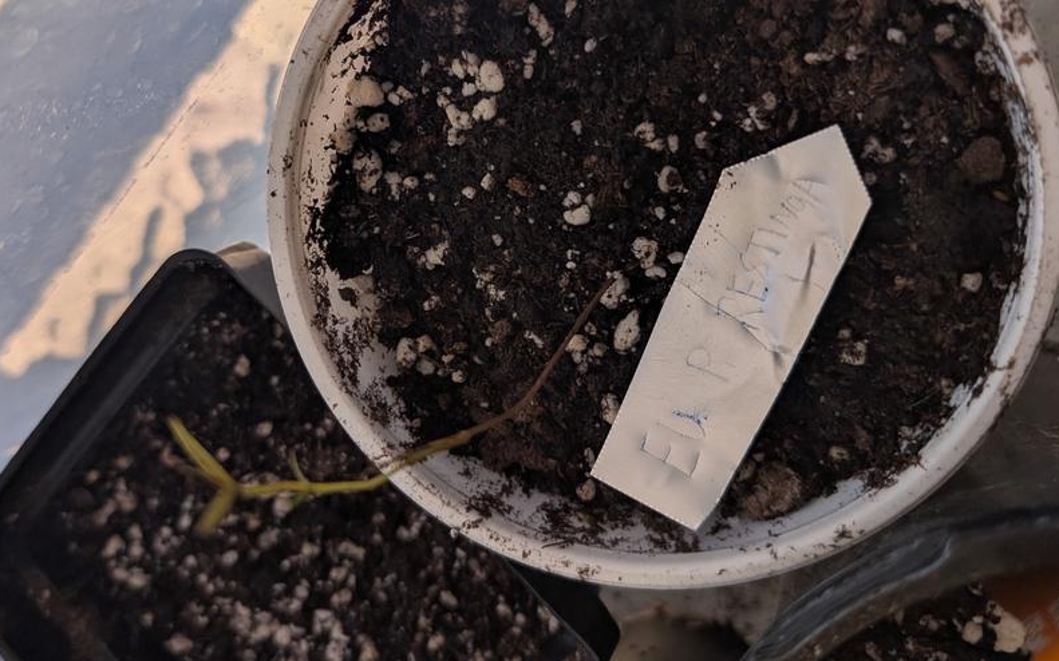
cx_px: 490
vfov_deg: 38.0
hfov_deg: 58.1
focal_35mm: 33
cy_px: 238
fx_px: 952
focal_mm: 6.9
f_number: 1.68
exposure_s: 1/271
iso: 19
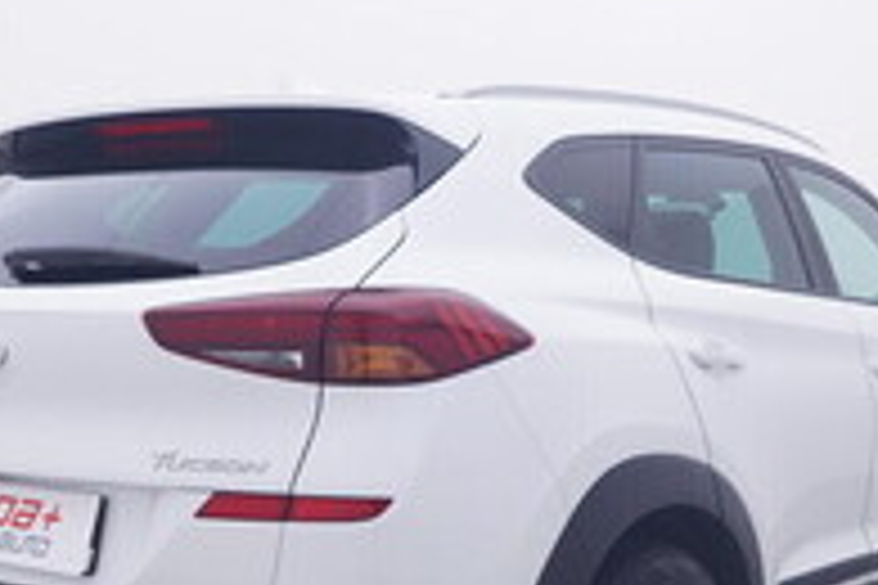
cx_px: 579
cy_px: 367
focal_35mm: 63
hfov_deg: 31.5
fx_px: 1546
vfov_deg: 21.4
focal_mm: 15
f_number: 5
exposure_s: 1/80
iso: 200
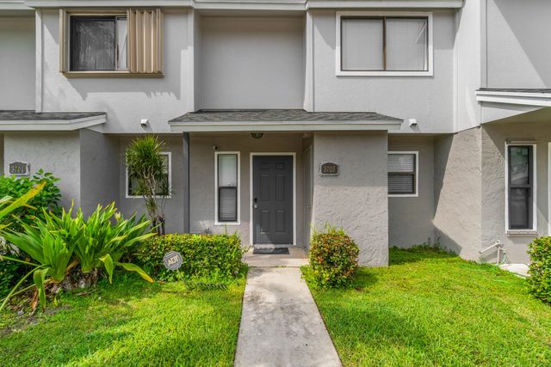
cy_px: 184
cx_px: 276
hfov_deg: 100.4
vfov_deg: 77.4
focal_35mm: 15
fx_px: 230
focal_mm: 10
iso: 160
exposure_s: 1/160
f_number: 8
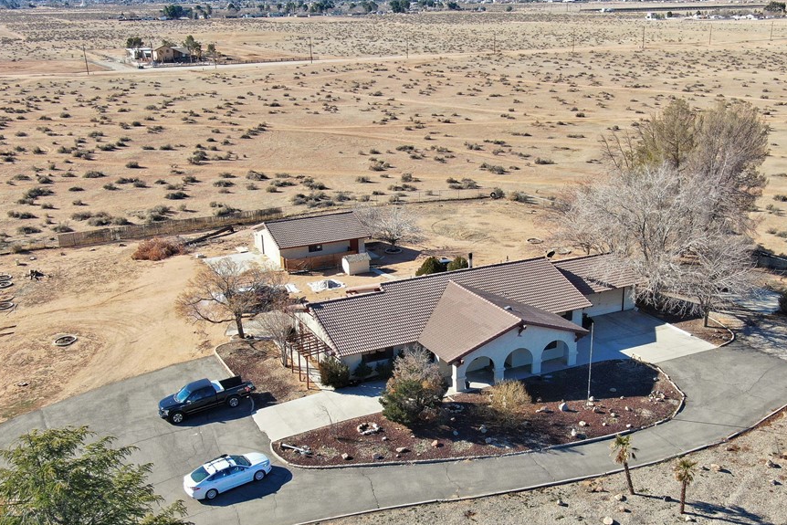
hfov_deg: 46.3
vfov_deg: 31.8
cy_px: 327
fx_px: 918
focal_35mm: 42
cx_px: 431
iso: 100
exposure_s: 1/500
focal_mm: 5.82
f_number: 3.2
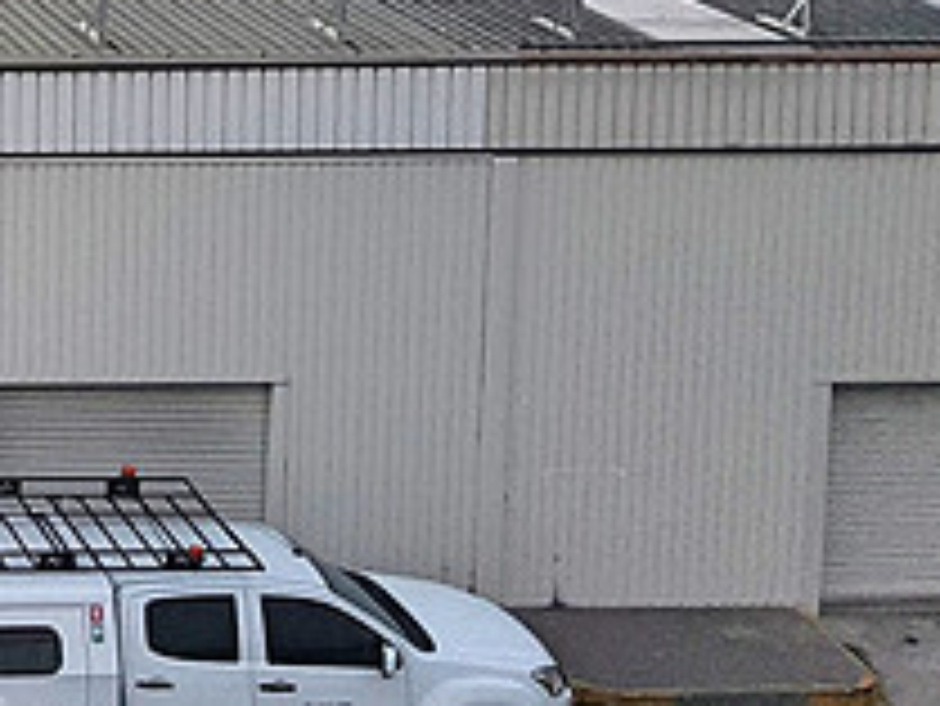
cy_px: -88
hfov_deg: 25.9
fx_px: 1956
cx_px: 45
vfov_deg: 19.5
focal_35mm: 72
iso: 50
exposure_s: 1/100
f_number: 1.7
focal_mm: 4.2
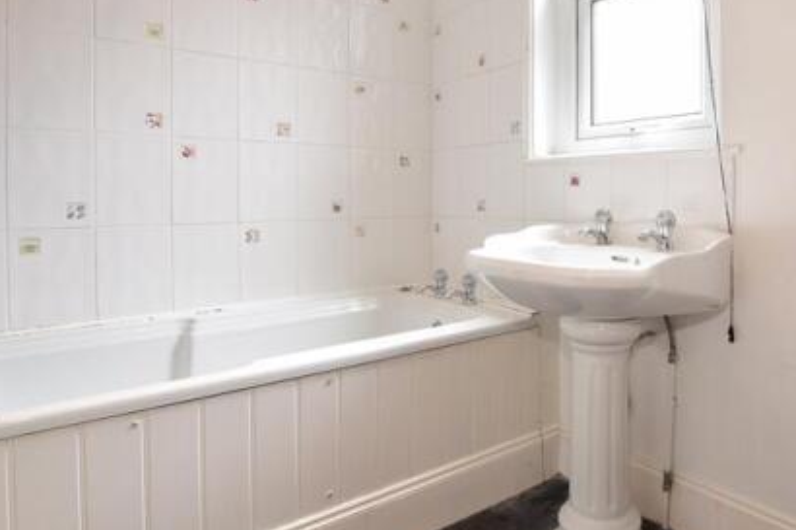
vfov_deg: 52.5
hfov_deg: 71.5
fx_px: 530
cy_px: 195
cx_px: 532
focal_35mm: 24
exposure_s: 1/10
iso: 320
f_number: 13
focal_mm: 10
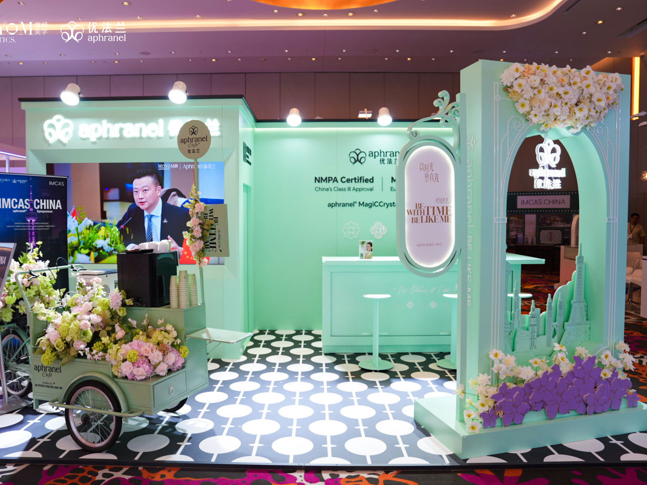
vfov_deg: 53.1
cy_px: 243
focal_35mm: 26
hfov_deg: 67.3
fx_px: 486
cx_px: 310
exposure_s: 1/50
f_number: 3.2
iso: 100
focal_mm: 24
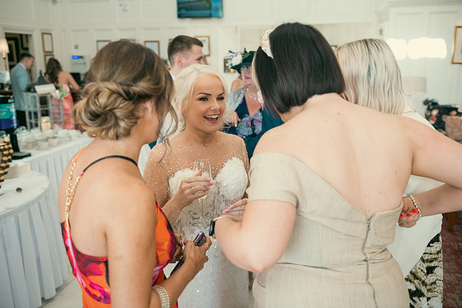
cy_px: 154
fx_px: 449
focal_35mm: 35
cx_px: 231
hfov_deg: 54.4
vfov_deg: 37.9
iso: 800
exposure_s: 1/160
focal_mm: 35
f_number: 3.5
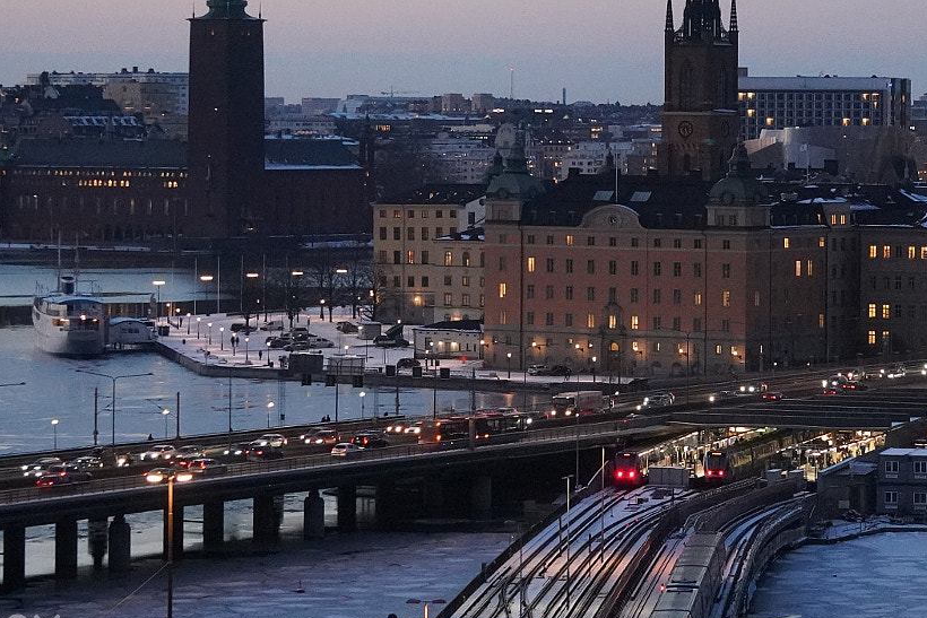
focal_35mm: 160
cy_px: 186
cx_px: 684
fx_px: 4120
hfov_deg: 12.8
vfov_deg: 8.6
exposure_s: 1/160
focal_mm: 55
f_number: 4.5
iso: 6400
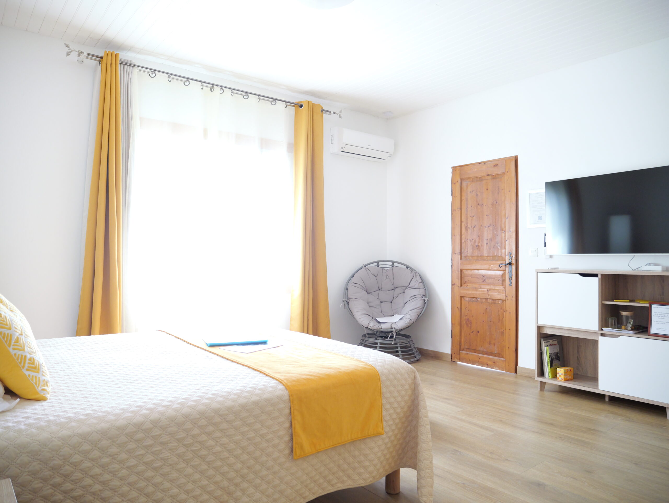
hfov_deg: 71.6
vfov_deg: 56.8
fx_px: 464
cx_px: 334
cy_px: 252
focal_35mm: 24
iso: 800
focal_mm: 12
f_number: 2.8
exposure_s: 1/60
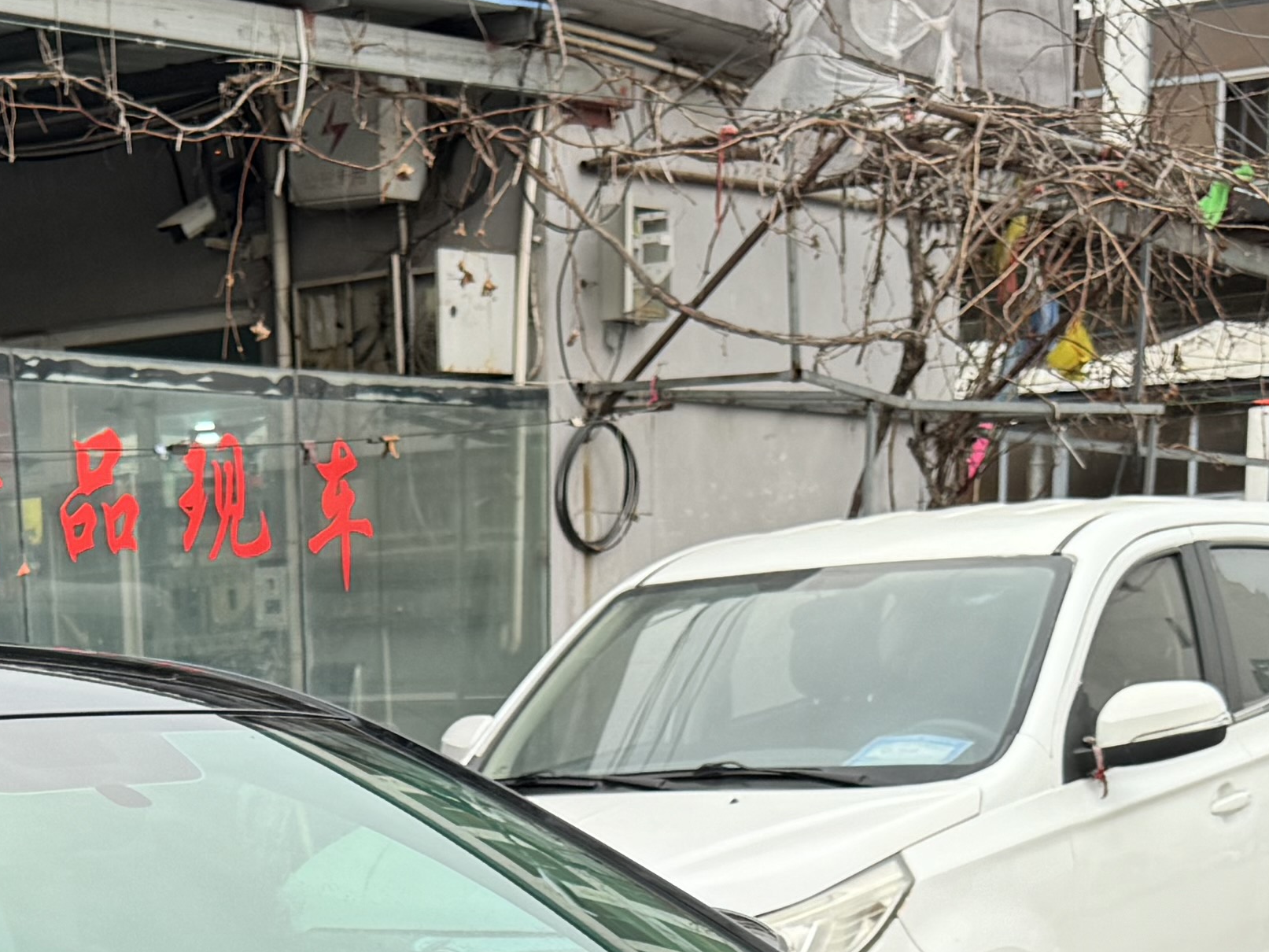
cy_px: 1511
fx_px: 3116
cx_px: 299
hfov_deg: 22.8
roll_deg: +1.0
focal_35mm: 85
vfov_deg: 15.7
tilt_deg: -14.6
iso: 100
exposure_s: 1/101
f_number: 1.78
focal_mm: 6.76
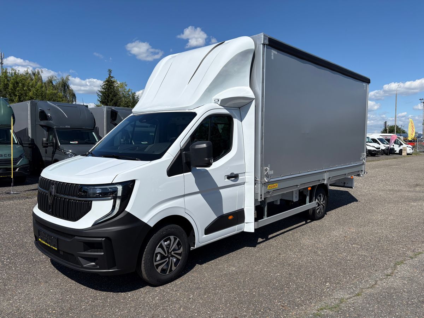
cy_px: 159
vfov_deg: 53.1
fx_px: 318
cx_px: 212
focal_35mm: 26
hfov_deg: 67.3
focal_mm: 5.96
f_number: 1.6
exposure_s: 1/6329
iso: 50
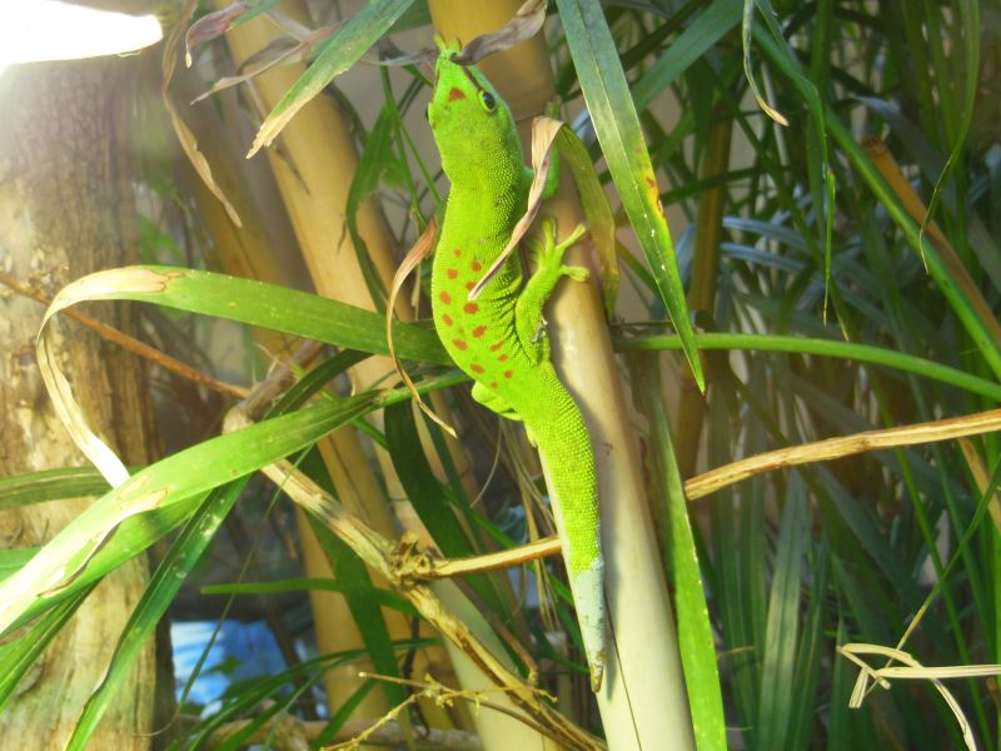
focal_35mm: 80
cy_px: 376
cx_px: 500
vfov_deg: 18.4
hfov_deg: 24.4
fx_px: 2313
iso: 400
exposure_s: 1/20
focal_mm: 14.3
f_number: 5.4
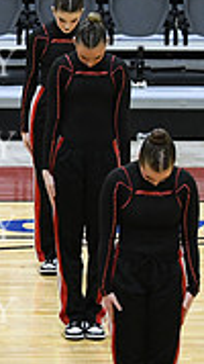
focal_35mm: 420
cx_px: -279
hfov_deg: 2.9
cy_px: 269
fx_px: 4043
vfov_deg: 5.1
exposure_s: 1/250
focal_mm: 82
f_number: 4
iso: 4000
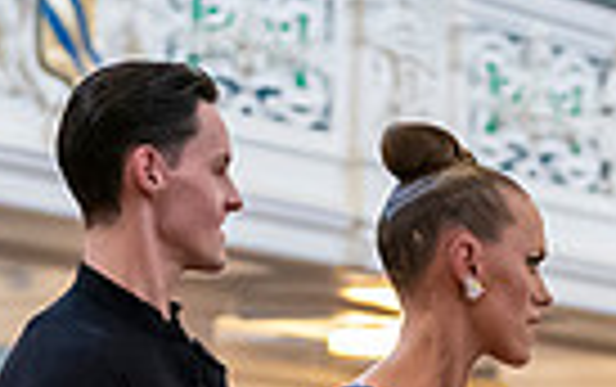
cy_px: 834
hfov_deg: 8.4
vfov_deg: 5.2
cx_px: 479
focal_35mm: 248
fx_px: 4169
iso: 6400
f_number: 2.2
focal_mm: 46
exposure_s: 1/500
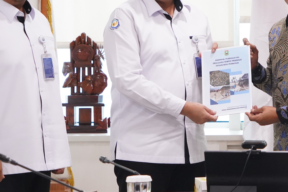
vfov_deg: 6.0
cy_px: 38
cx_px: 232
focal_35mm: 229
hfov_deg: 9.0
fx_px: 1832
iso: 6400
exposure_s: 1/125
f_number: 7.1
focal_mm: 103
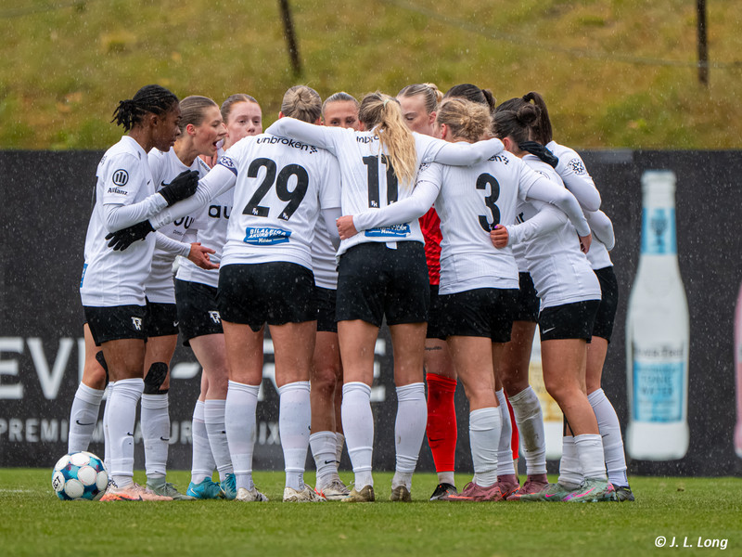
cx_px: 367
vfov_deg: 2.0
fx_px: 15978
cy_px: 293
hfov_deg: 2.7
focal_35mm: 745
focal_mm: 520
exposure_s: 1/800
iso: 2800
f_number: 6.3
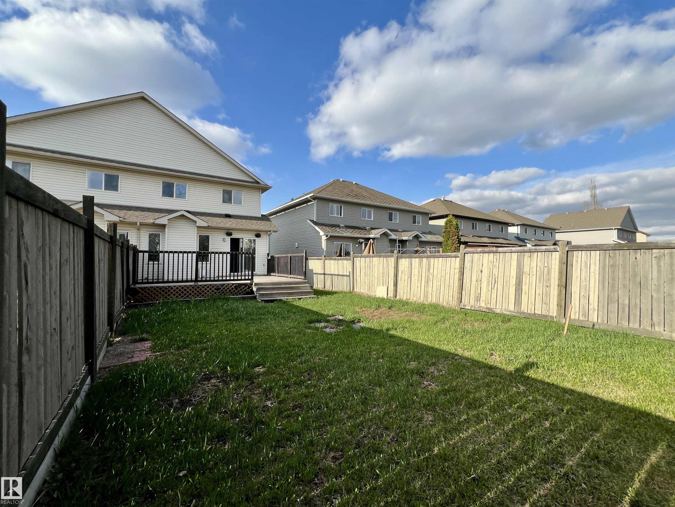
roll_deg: -1.1
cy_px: 254
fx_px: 253
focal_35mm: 13
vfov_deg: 89.9
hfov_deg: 106.2
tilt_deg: +1.5
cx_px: 338
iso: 32
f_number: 1.8
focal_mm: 1.57
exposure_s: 1/1292
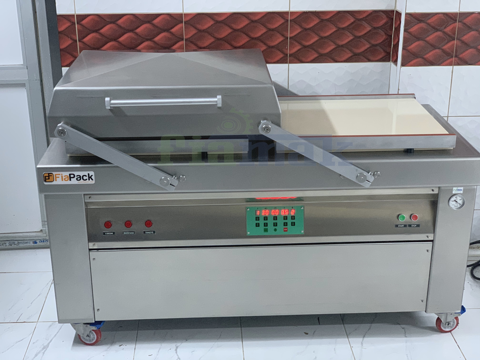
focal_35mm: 52
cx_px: 240
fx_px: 721
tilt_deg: -22.0
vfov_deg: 28.0
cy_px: 180
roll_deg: +0.5
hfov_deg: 36.8
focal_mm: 6
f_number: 2.4
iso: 400
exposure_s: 1/50
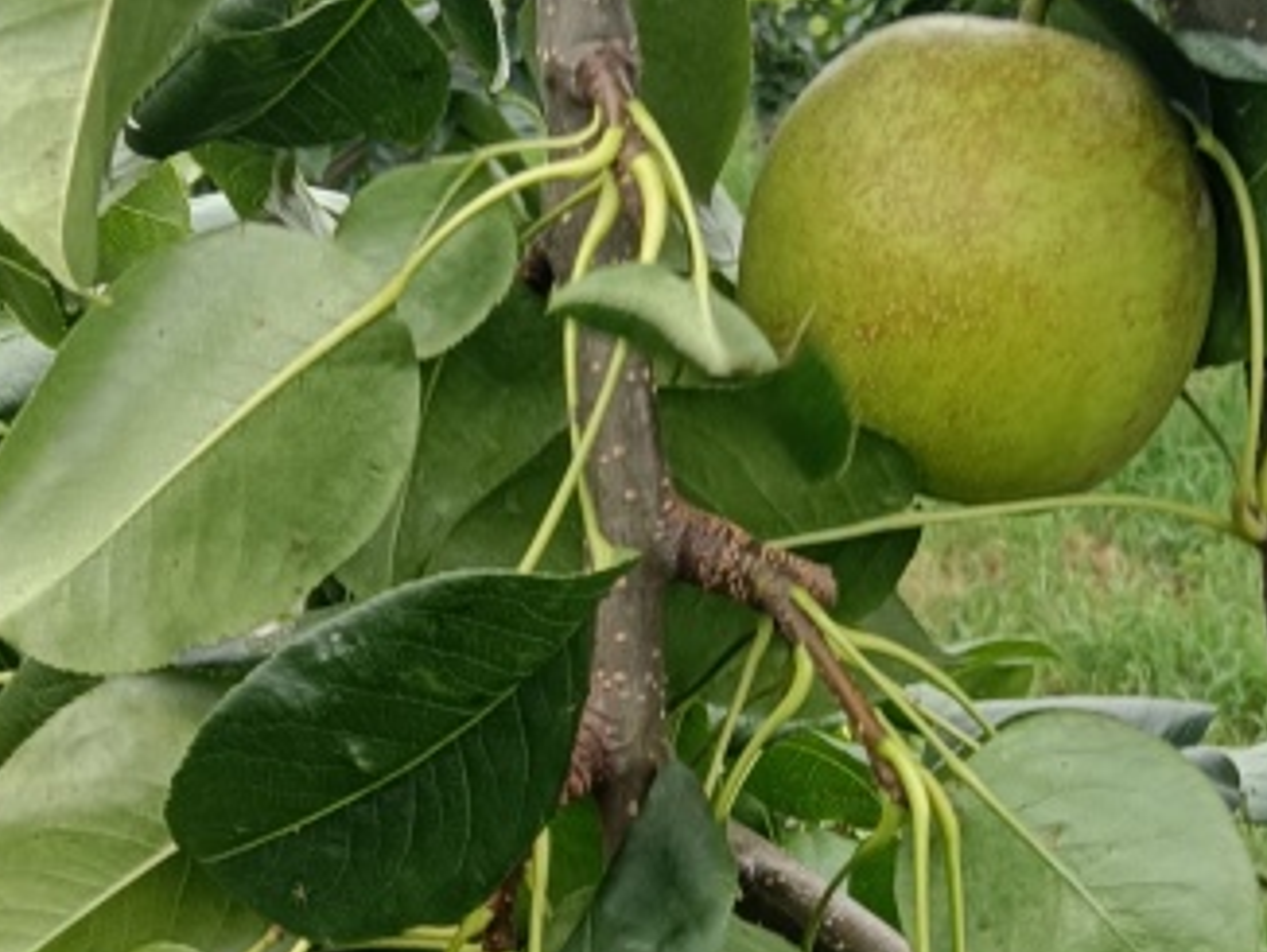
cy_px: 1156
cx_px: 688
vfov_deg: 16.6
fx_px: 3113
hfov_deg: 23.0
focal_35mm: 85
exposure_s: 1/100
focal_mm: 4.05
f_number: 1.8
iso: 113
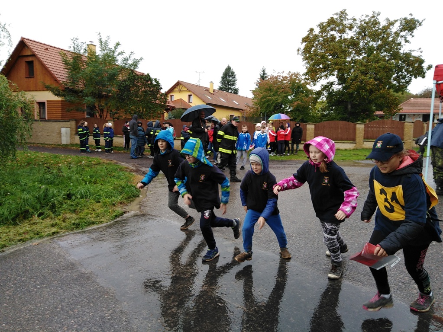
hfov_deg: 67.3
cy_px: 166
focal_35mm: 26
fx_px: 333
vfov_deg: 53.1
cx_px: 222
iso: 100
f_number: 2.2
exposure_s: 1/148
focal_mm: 3.46
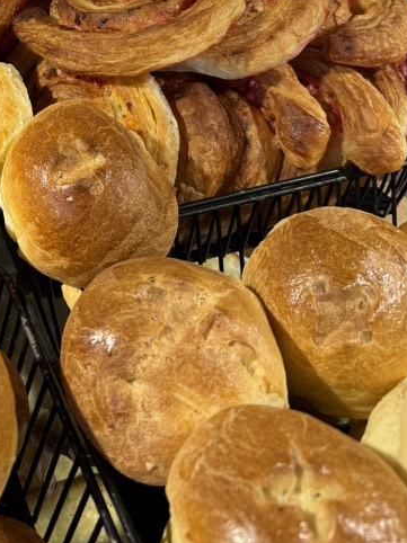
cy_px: 16
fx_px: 800
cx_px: 21
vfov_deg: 34.5
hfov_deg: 27.3
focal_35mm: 51
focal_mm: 6.76
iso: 80
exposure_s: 1/100
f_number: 1.78
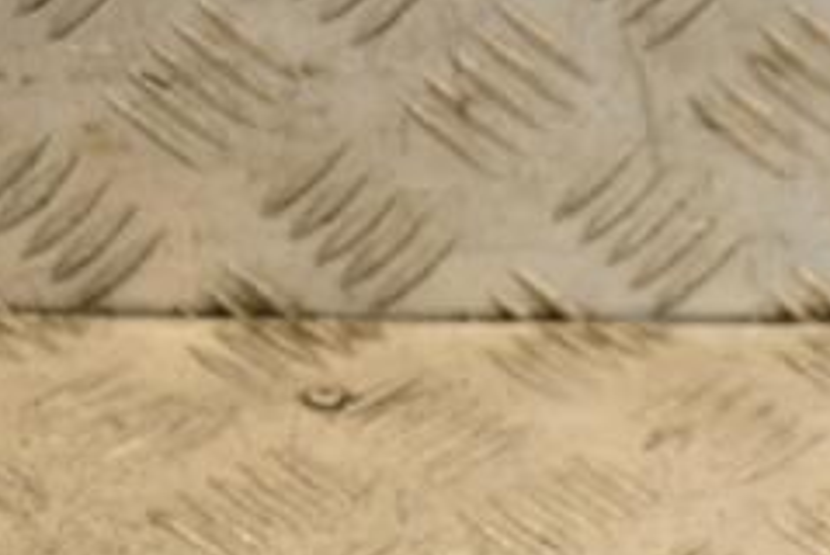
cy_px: 628
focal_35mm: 233
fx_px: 5378
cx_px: 1021
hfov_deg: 8.7
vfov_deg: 5.9
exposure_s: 1/125
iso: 800
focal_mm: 62
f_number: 5.3
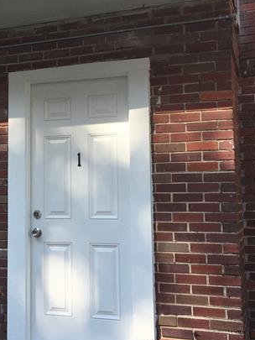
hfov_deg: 25.8
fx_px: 540
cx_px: 30
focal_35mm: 55
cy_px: 158
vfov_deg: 34.9
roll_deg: +0.1
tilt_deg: +6.3
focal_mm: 4.15
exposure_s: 1/496
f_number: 2.2
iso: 25
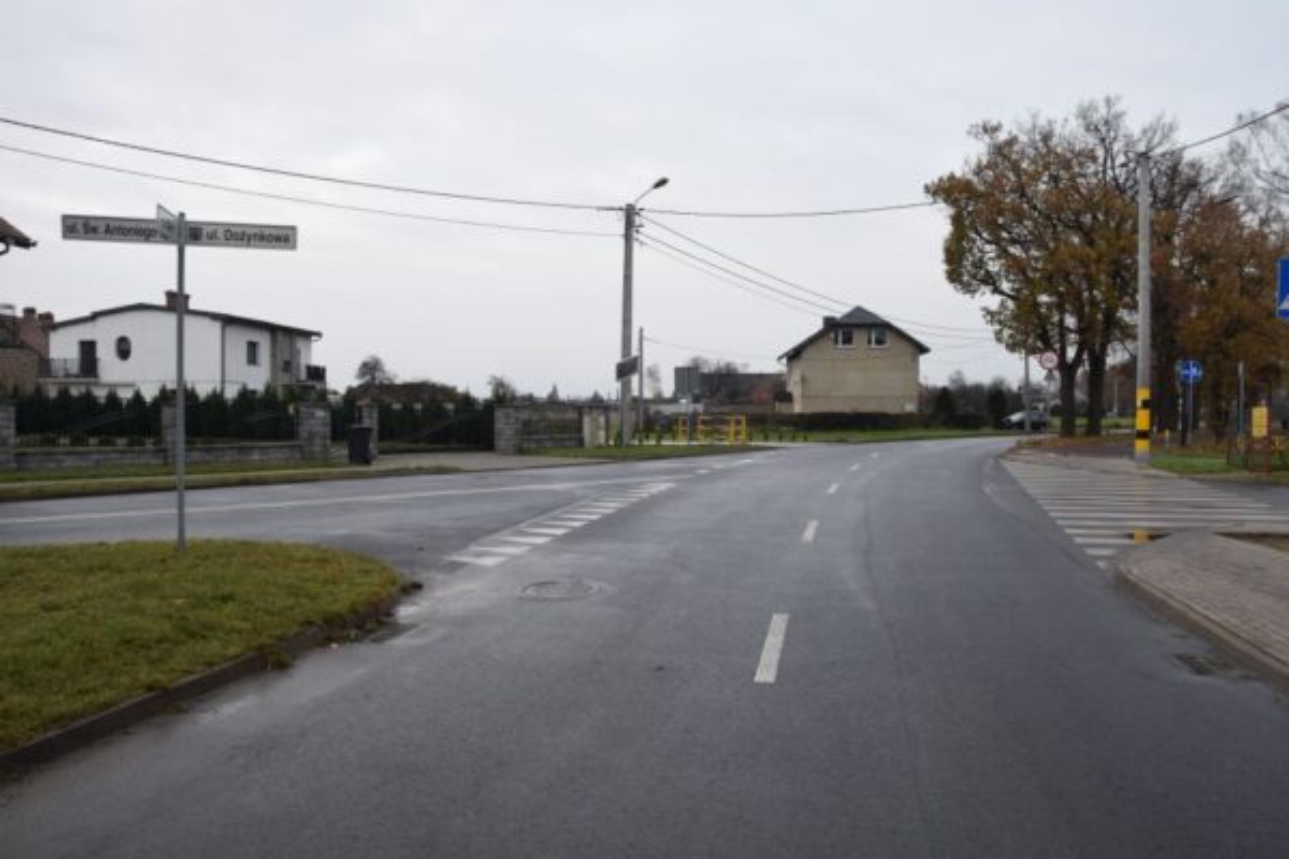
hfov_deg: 67.4
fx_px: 967
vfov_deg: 47.9
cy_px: 430
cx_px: 644
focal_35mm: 27
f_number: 8
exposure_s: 1/250
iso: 400
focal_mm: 18
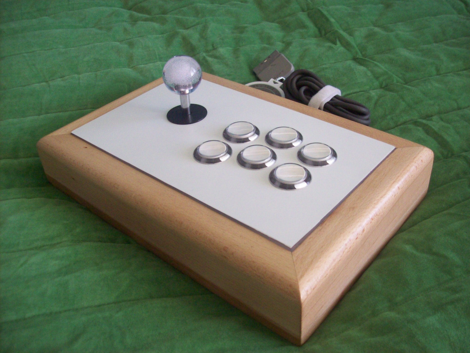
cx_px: 235
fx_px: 489
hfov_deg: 51.4
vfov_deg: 39.7
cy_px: 176
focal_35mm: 36
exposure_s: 1/8
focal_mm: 6
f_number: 2.7
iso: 200
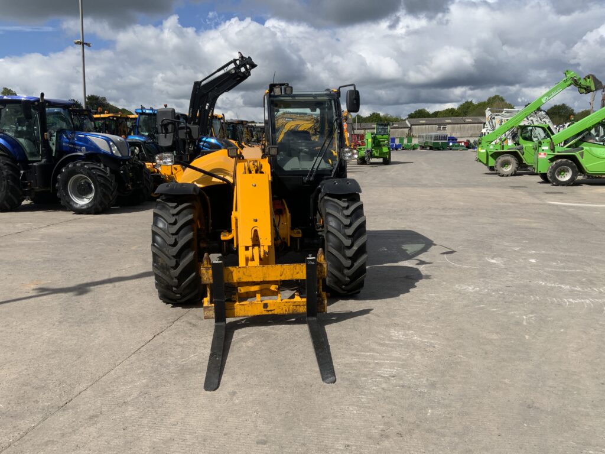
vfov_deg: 48.2
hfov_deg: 61.7
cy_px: 227
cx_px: 302
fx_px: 507
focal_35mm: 29
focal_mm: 3
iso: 20
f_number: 1.8
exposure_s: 1/2959
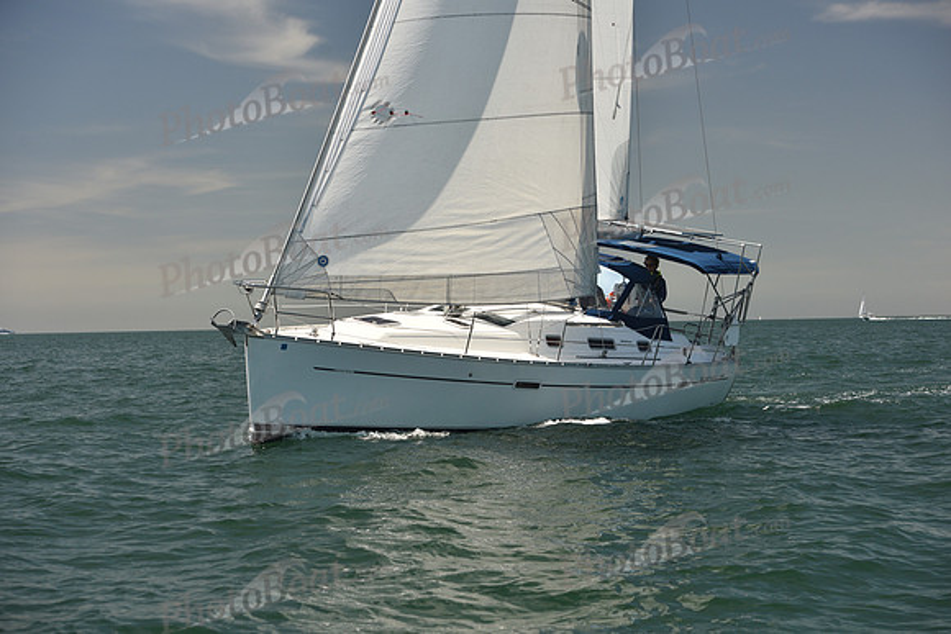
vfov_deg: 19.5
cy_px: 317
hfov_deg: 28.8
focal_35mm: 70
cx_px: 476
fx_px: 1850
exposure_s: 1/800
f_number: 5
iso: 250
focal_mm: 70
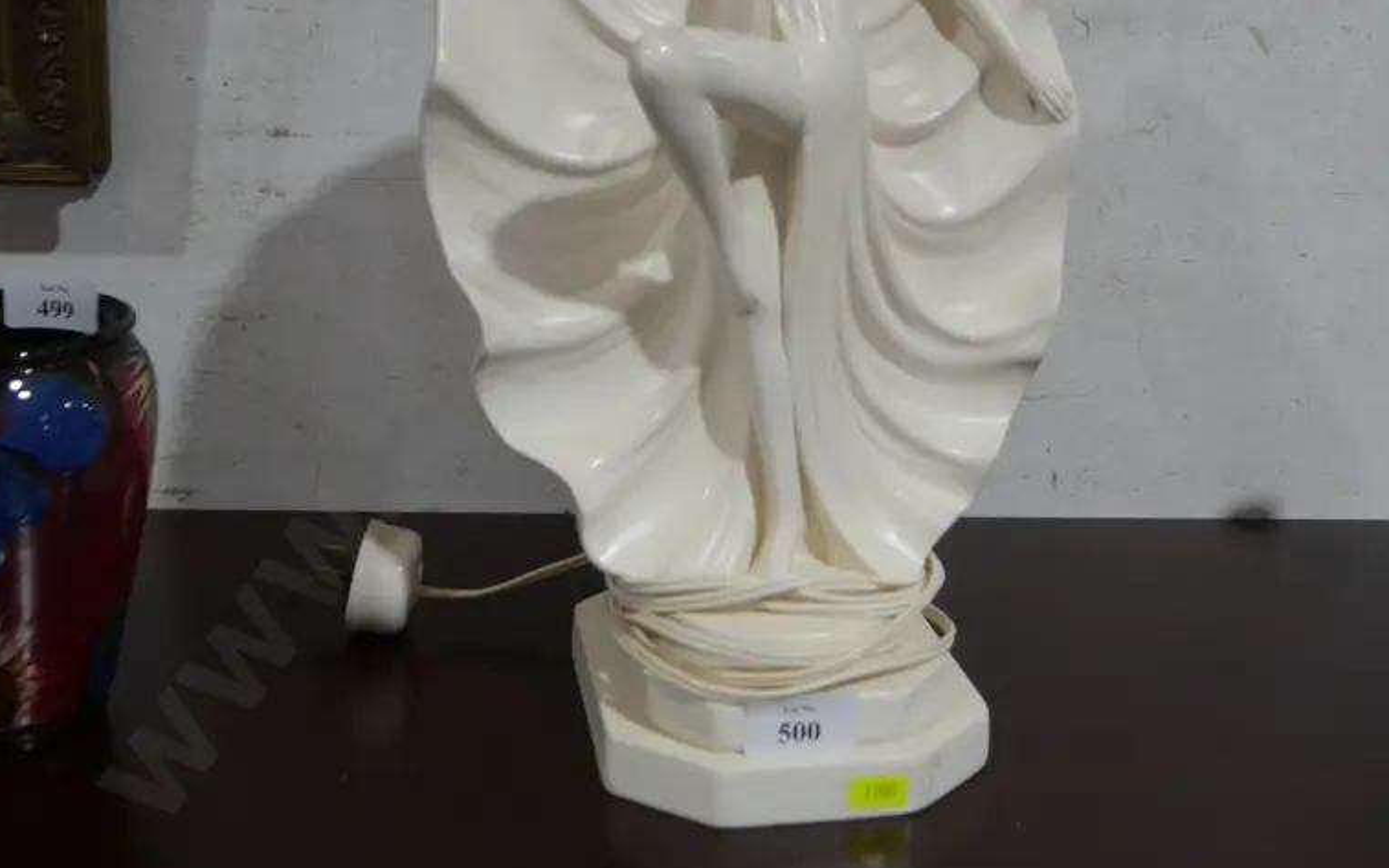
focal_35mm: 43
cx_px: 688
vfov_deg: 28.5
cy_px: 59
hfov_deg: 46.2
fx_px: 1628
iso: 250
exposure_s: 1/60
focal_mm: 15
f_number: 3.6
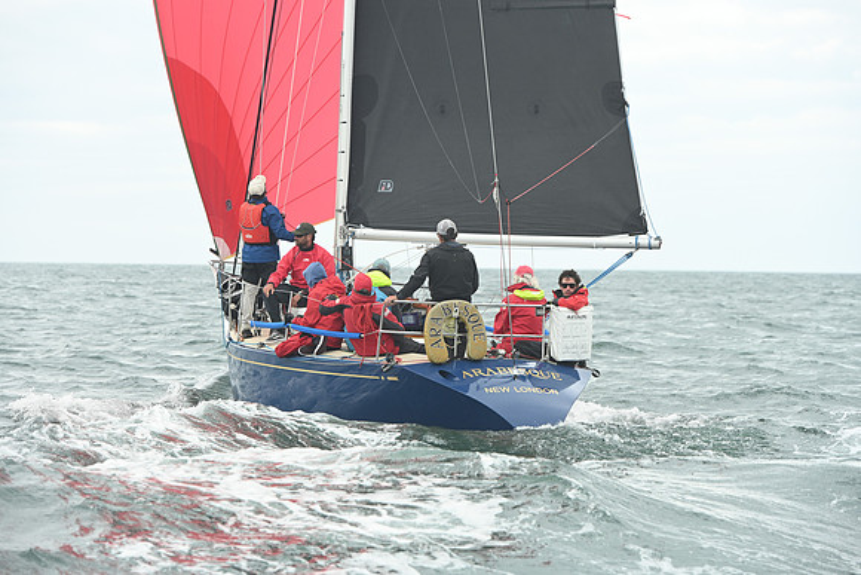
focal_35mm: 160
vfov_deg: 8.6
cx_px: 430
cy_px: 288
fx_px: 3827
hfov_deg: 12.8
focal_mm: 160
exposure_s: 1/800
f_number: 6.3
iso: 400
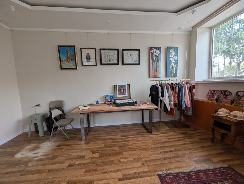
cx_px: 122
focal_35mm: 12
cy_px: 92
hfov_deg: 110.5
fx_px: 85
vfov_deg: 94.6
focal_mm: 2.02
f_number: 1.7
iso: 53
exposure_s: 1/370
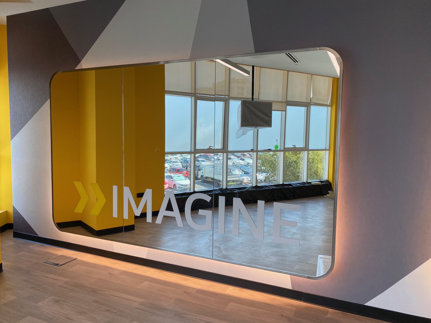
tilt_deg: -5.0
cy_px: 162
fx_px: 324
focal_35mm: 26
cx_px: 216
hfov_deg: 67.3
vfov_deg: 53.1
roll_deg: -1.6
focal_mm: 4.25
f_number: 1.8
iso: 32
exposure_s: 1/262
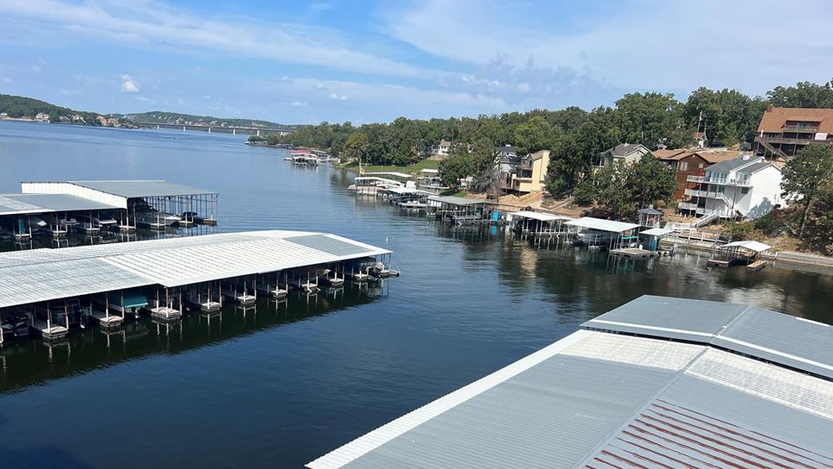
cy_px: 320
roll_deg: -3.8
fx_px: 663
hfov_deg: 64.3
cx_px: 429
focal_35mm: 30
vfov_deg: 38.4
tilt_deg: -14.9
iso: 50
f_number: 1.5
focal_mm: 5.7
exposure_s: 1/4831
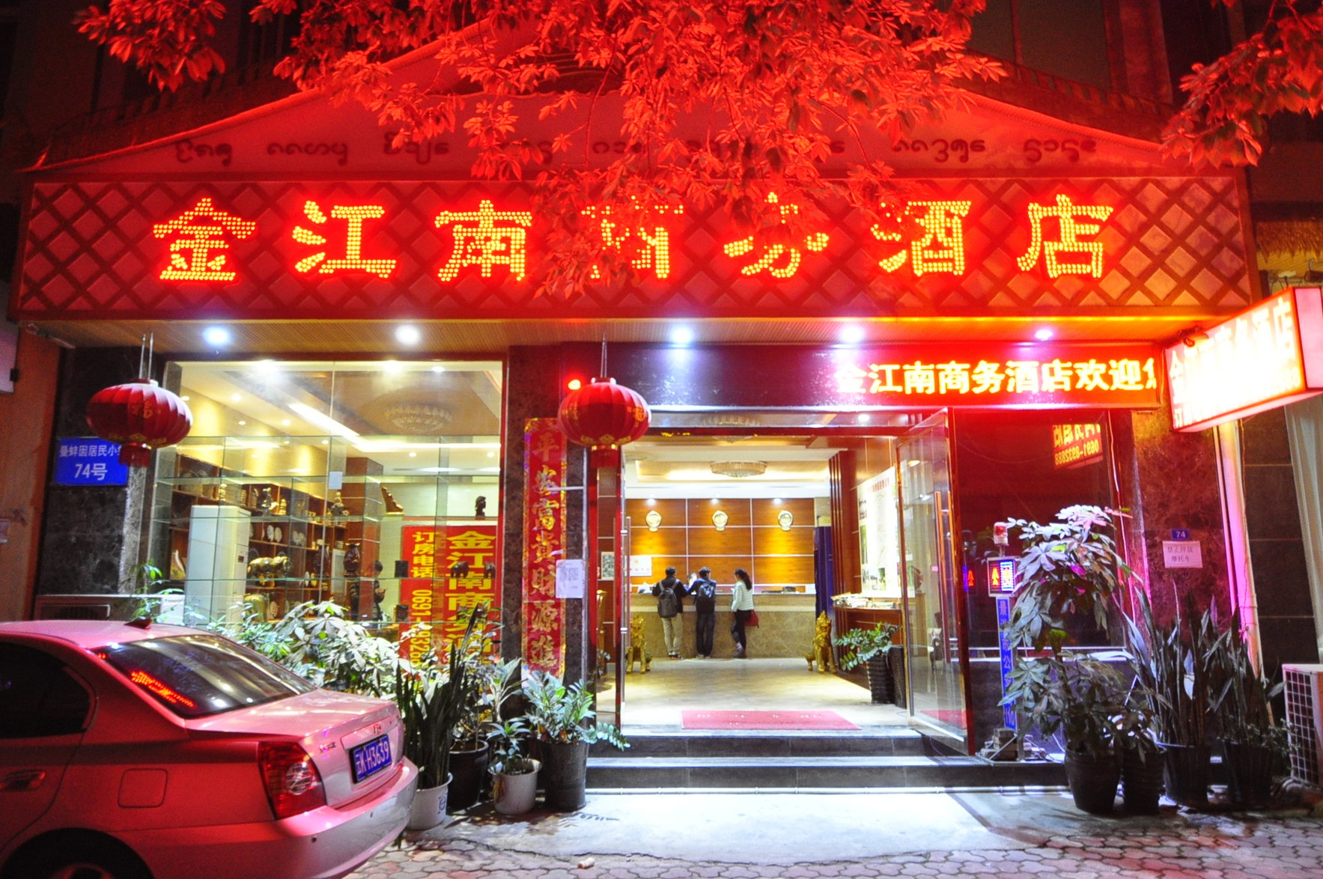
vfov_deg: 56.0
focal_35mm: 22
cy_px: 440
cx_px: 662
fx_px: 826
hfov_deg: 77.4
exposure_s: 1/10
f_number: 2.8
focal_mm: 15
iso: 1600
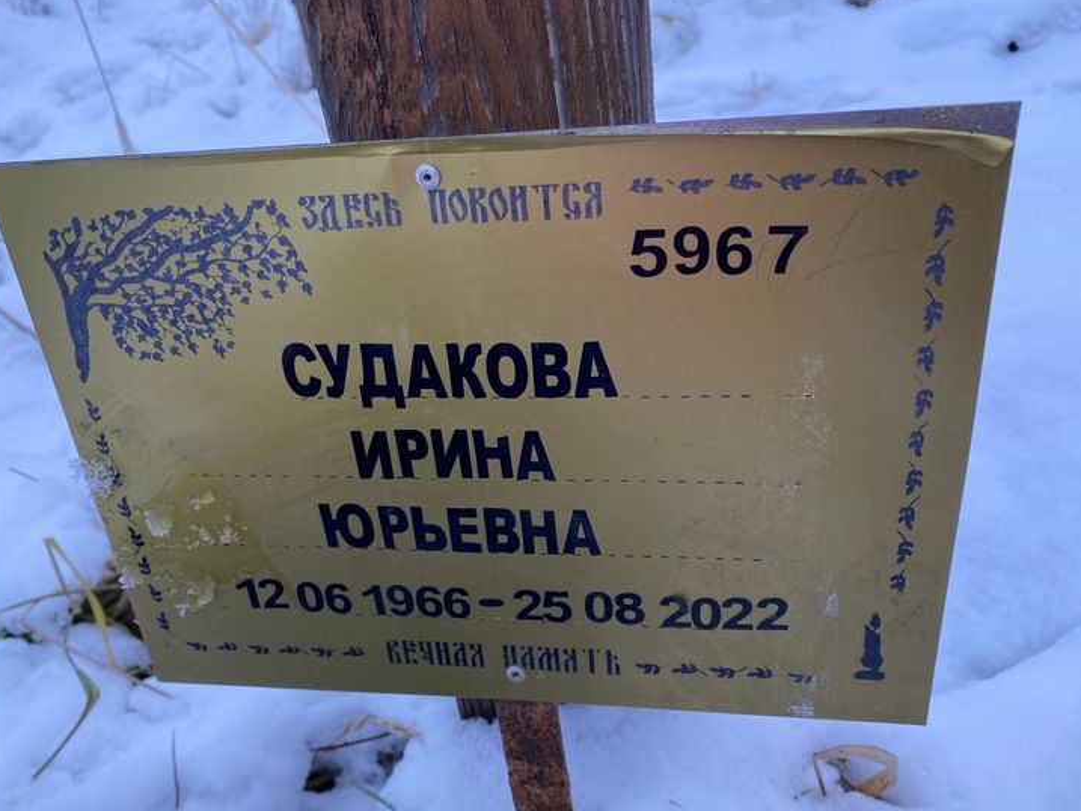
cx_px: 537
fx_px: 906
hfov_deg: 61.7
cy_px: 443
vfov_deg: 48.2
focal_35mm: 29
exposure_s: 1/125
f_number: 1.8
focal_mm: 4.25
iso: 32
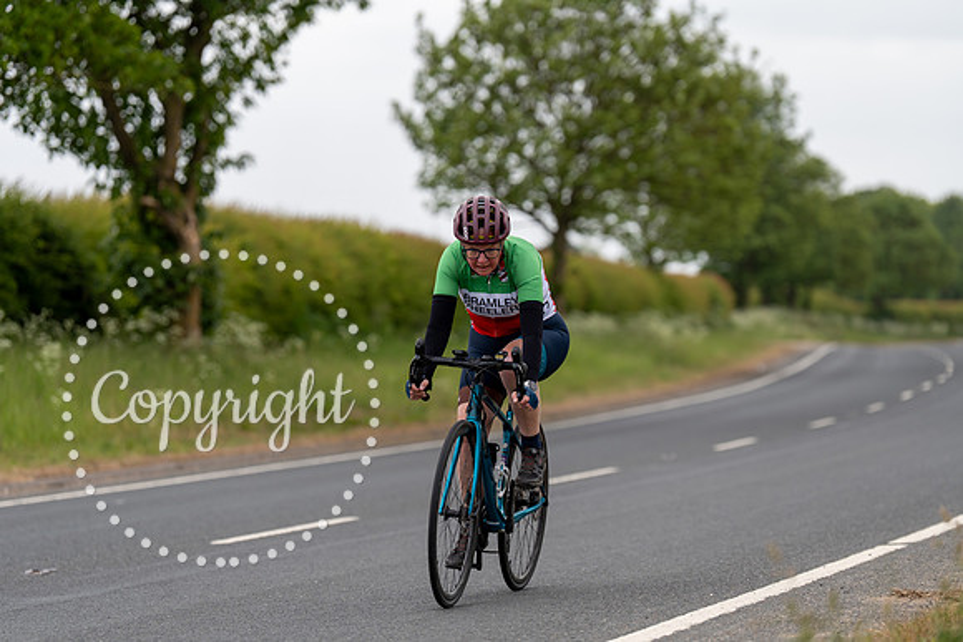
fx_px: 3799
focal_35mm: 142
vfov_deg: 9.7
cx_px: 482
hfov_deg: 14.4
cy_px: 321
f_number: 3.2
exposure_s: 1/1250
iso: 200
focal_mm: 142
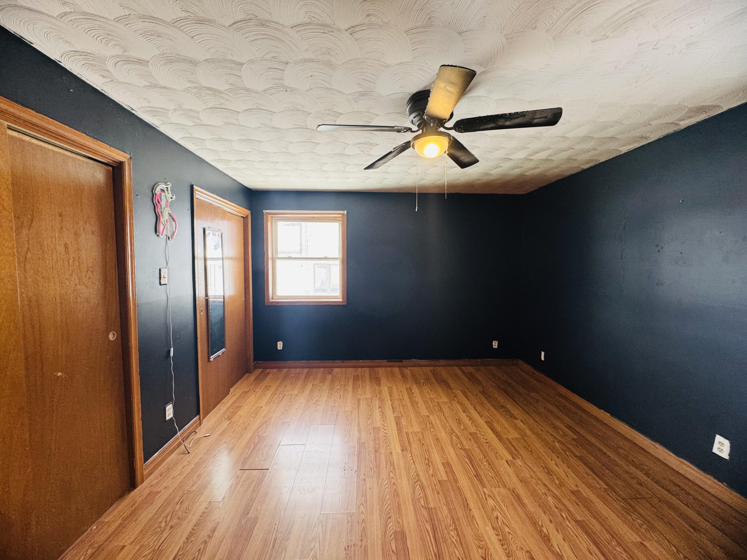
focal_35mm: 14
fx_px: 302
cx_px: 374
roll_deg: -0.1
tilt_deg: -3.2
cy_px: 280
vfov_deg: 85.7
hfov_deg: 102.1
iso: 160
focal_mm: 2.22
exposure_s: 1/99
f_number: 2.2
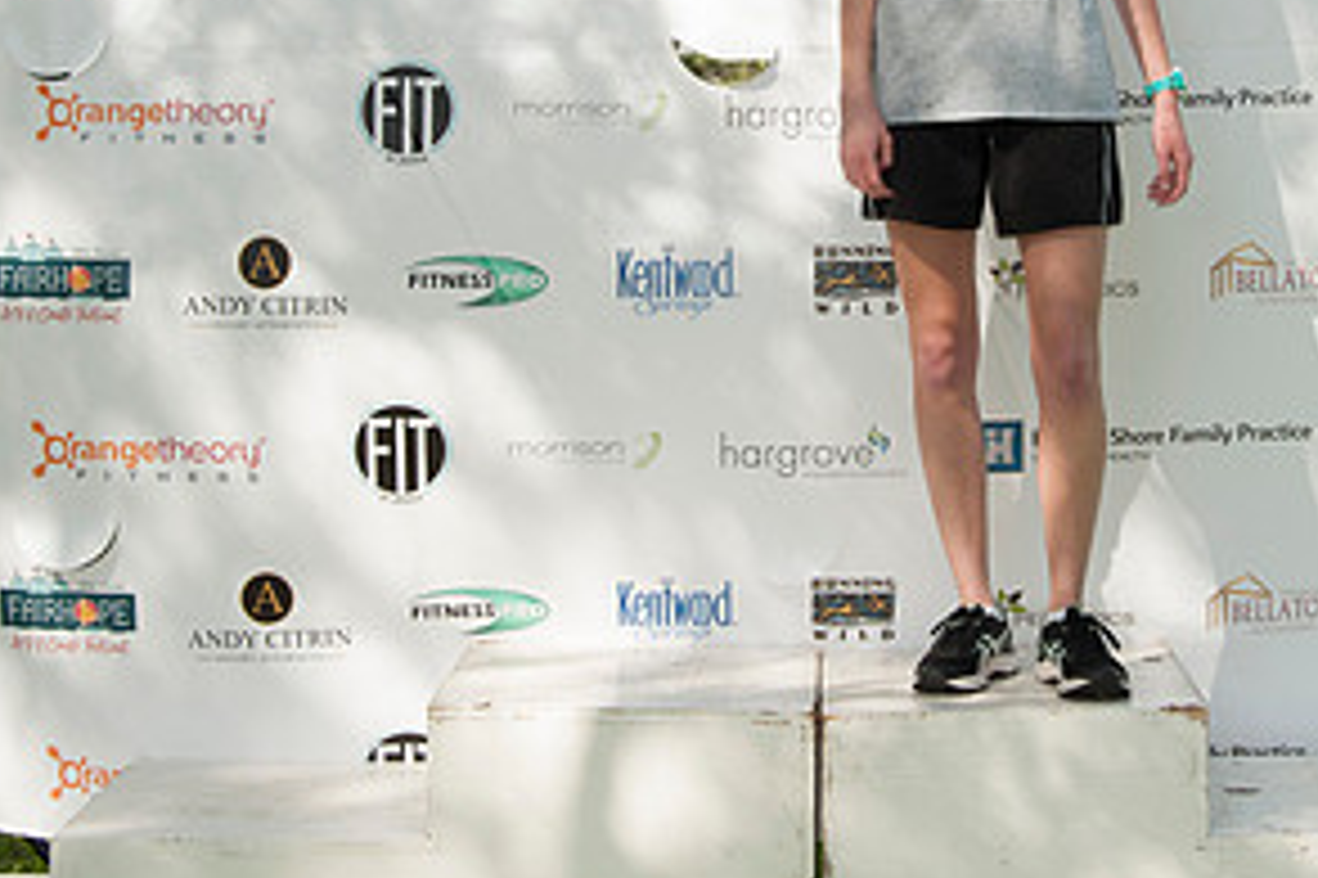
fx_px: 3366
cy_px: 146
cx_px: 895
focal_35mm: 92
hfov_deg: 22.1
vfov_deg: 14.7
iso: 250
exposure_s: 1/200
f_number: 9
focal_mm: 31
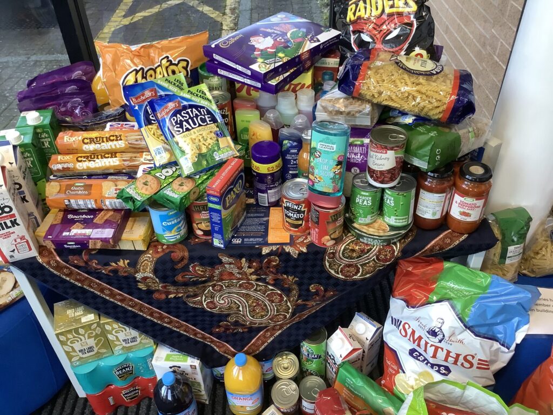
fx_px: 495
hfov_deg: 58.4
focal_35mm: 31
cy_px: 208
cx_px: 276
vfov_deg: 45.4
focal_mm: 3.3
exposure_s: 1/50
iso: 200
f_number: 2.4
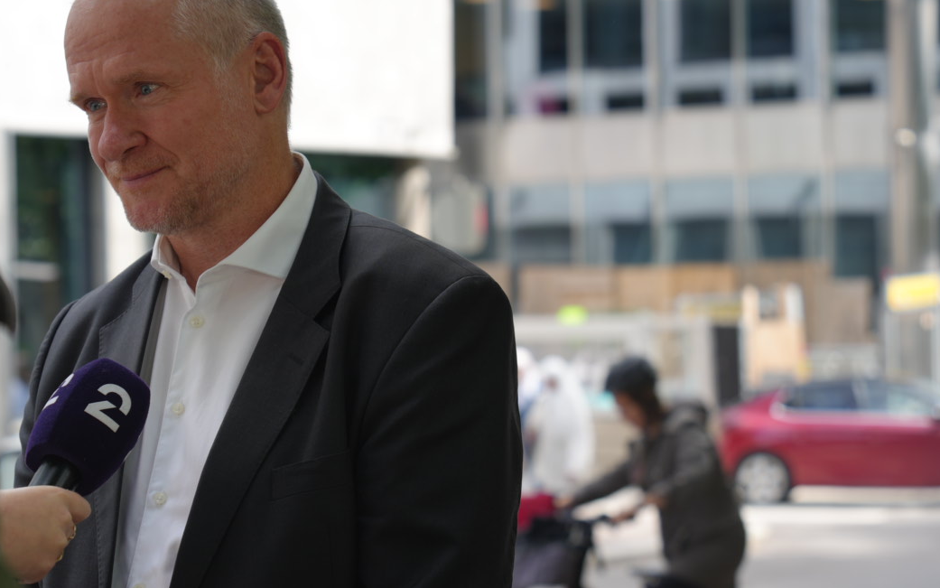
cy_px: 241
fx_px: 2921
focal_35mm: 114
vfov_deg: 11.5
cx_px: 337
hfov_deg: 18.2
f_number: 4
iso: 100
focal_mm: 72
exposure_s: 1/200
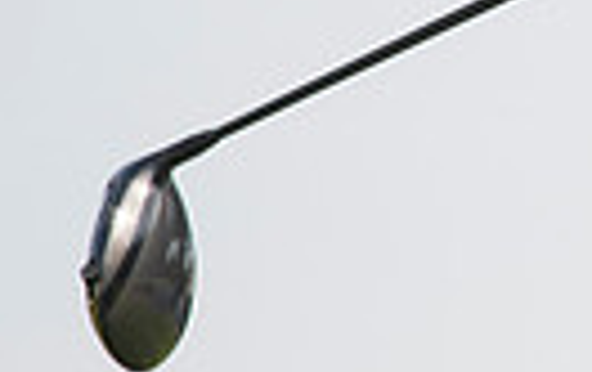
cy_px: -74
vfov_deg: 0.7
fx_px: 32485
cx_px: 1224
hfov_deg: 1.0
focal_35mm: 2010
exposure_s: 1/2000
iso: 400
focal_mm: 300
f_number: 4.5
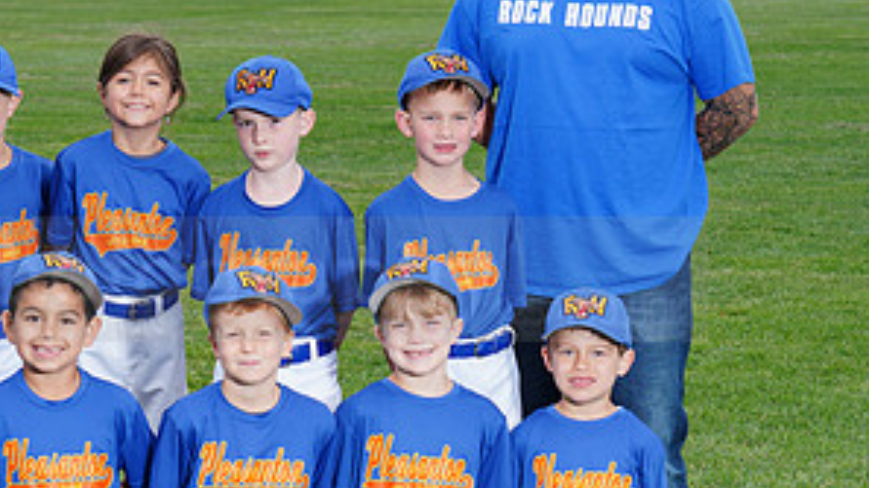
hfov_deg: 14.9
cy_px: 256
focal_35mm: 143
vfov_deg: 8.5
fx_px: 3295
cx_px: 140
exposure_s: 1/200
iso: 200
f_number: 8
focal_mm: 70
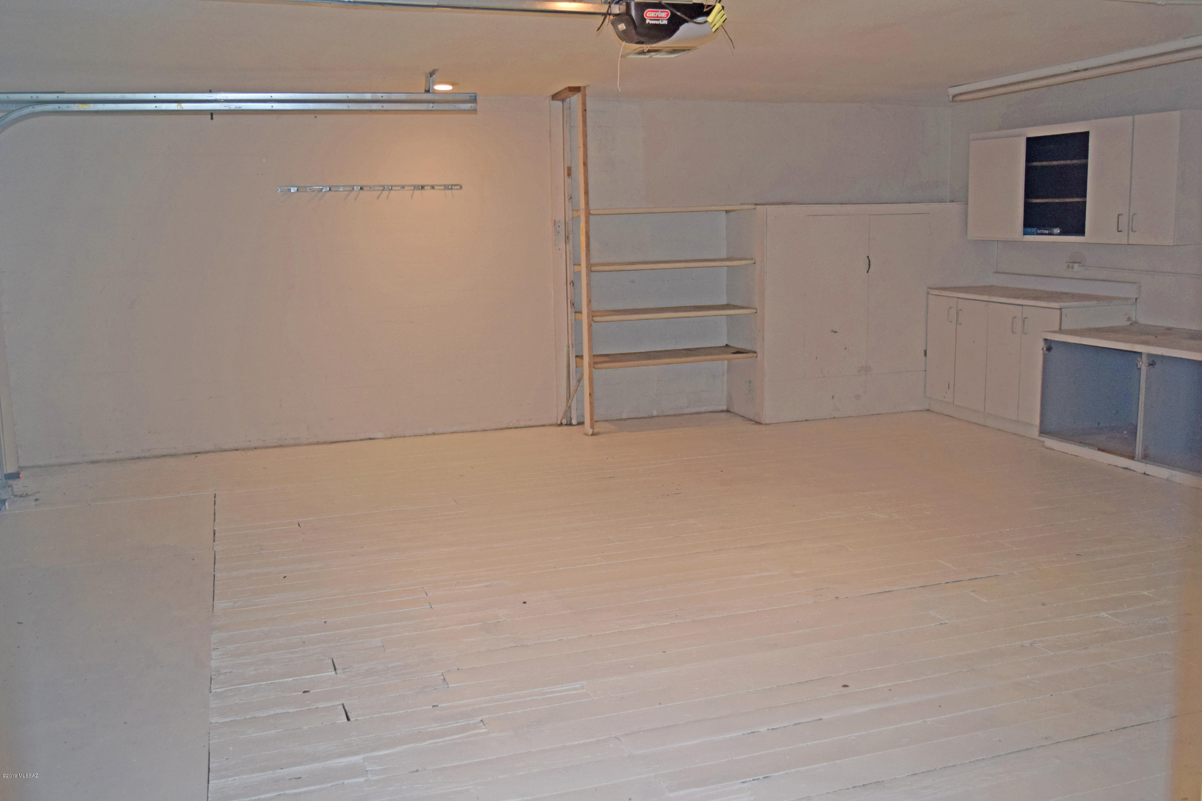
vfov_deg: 40.0
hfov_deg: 57.2
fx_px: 1102
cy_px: 400
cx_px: 601
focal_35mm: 33
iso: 800
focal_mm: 22
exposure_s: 1/80
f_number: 4.5
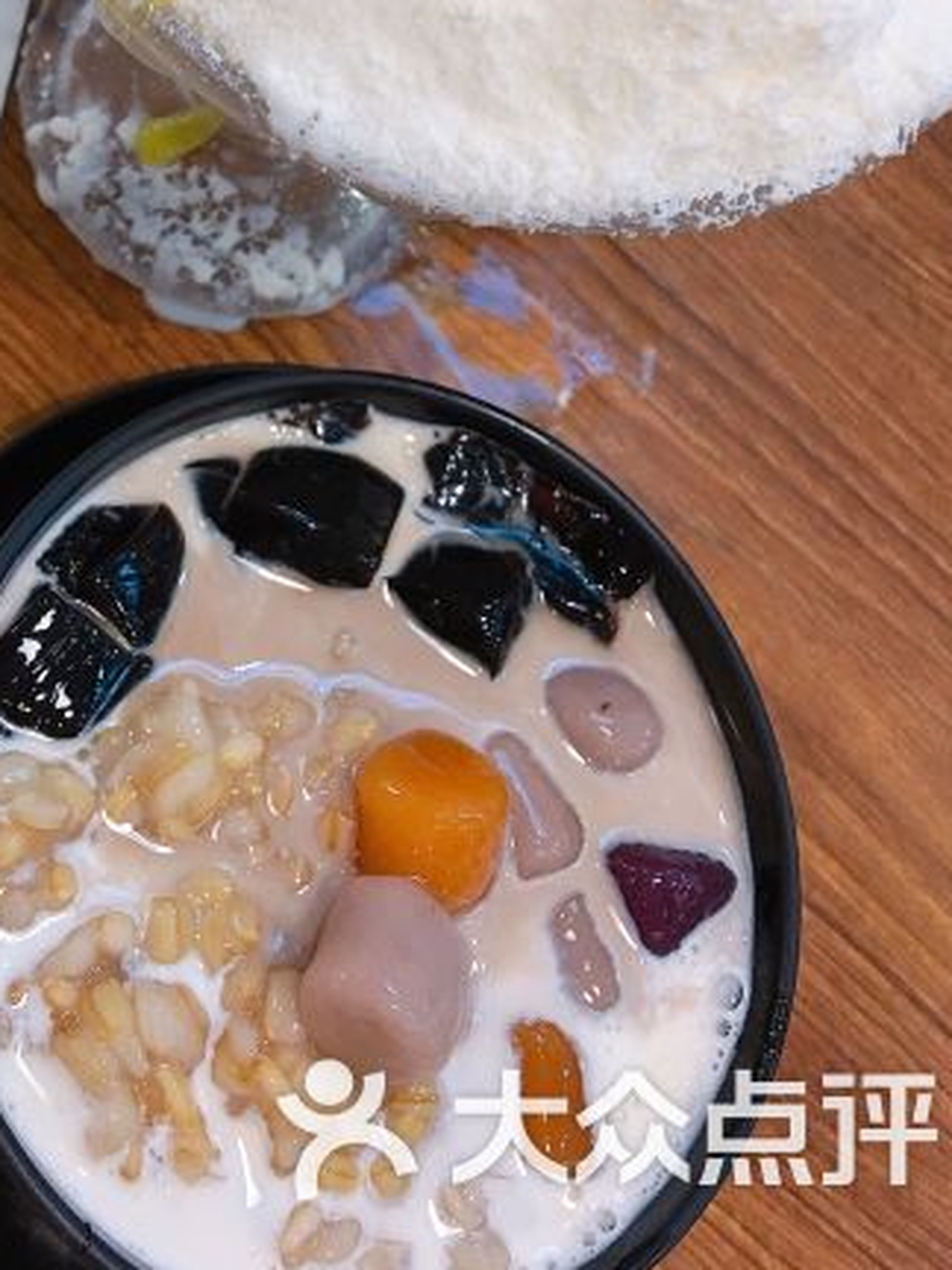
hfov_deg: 30.4
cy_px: 253
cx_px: 242
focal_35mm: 47
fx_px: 1723
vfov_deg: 38.9
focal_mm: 4.15
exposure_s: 1/17
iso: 64
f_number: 2.2
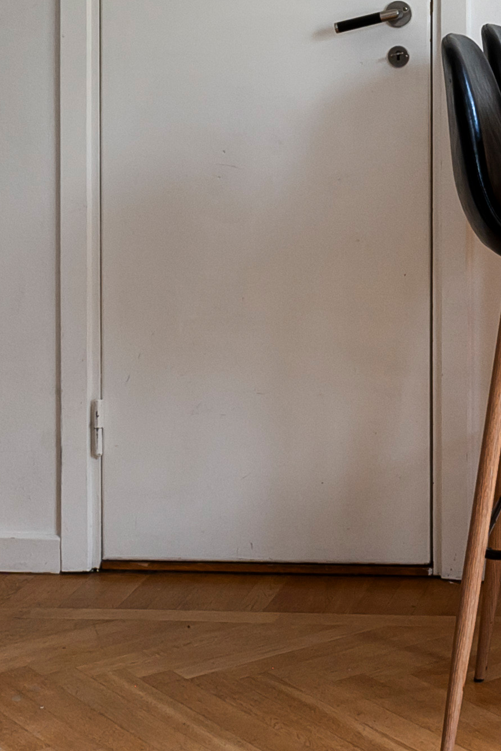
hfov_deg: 13.6
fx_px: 2024
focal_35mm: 97
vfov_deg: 20.4
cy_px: 19
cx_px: 635
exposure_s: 1/20
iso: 125
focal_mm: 22
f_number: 13
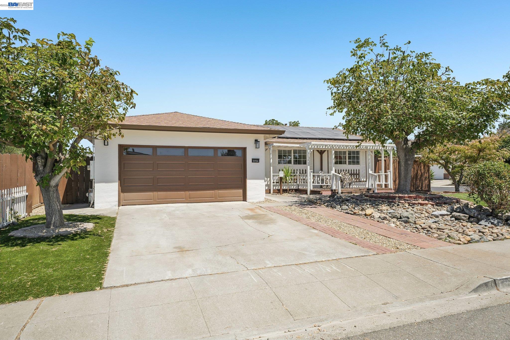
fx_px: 340
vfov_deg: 53.1
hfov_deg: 73.7
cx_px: 255
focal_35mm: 24
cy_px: 170
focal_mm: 24
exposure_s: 1/1000
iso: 640
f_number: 8
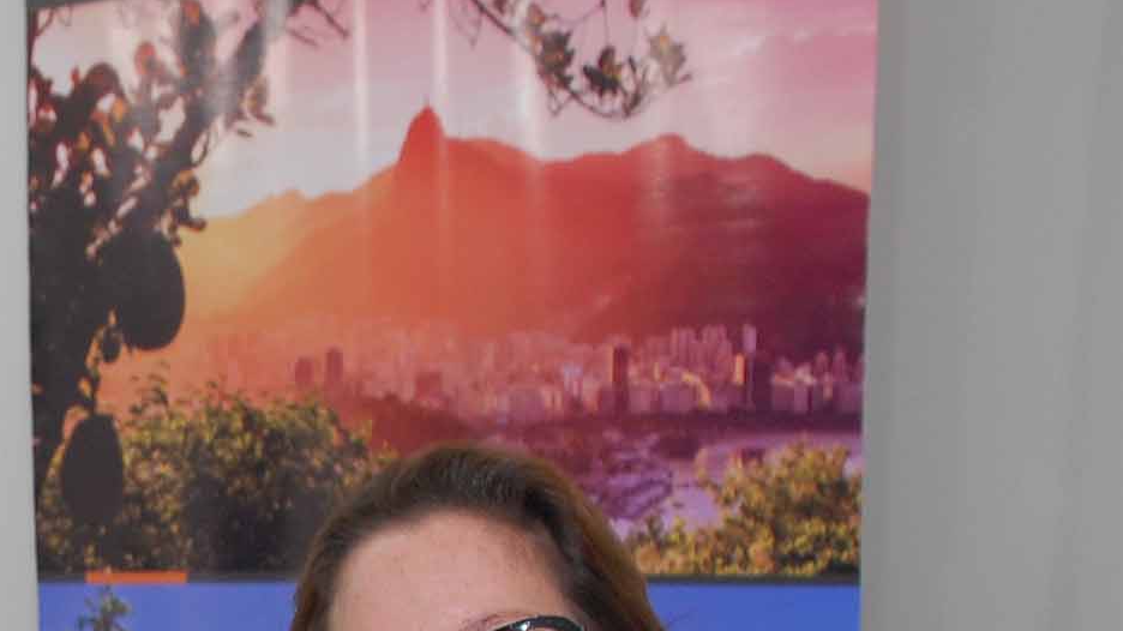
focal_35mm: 111
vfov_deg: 10.3
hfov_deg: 18.7
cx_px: -31
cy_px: 1120
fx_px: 3305
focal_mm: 22
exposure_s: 1/60
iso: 400
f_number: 3.8
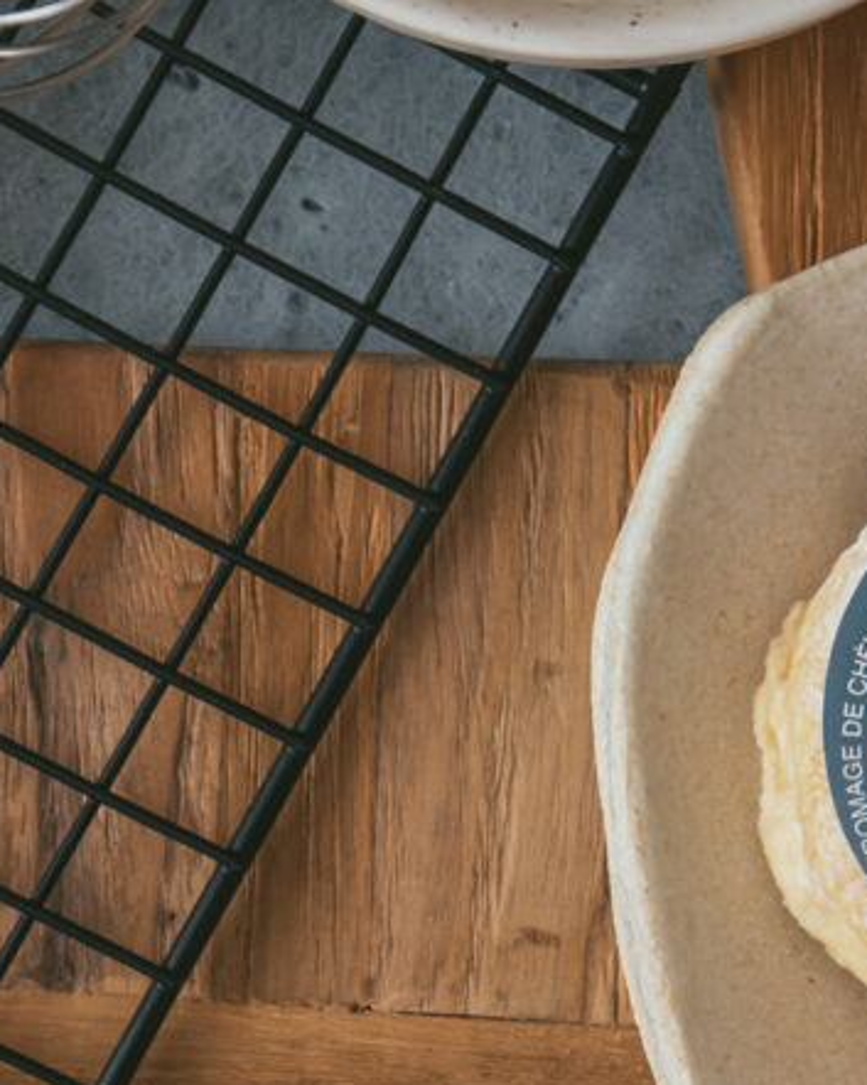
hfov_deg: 5.7
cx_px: 488
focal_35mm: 272
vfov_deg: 7.0
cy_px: 1529
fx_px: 8733
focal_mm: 50
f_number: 4
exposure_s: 1/100
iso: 100
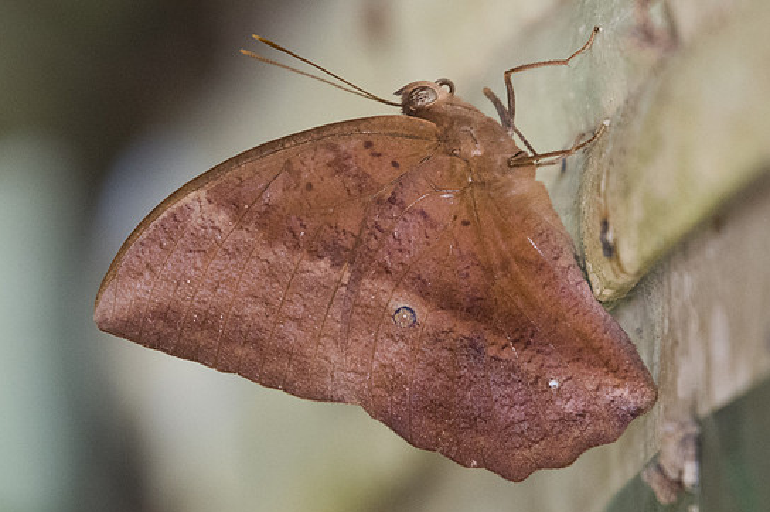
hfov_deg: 1.9
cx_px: 437
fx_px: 23299
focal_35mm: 1090
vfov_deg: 1.3
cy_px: 298
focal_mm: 400
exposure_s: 1/400
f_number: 6.3
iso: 1600
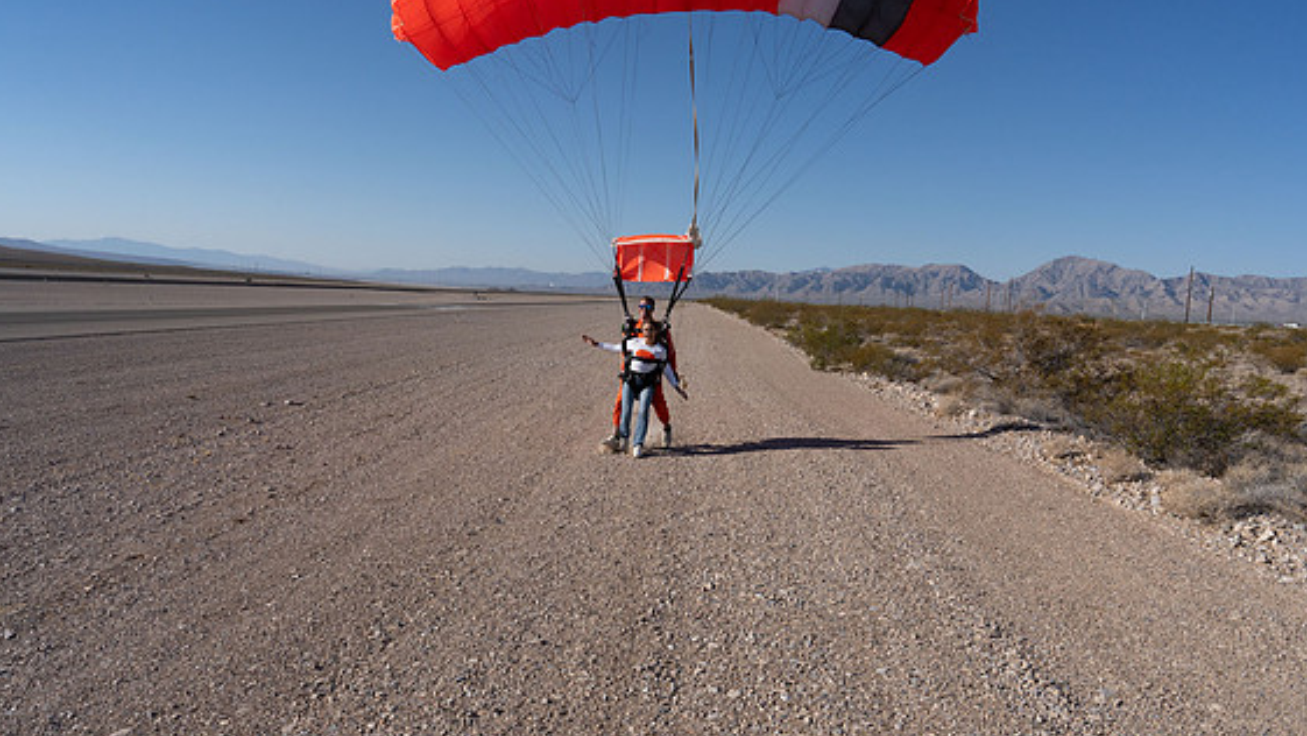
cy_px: 383
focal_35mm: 26
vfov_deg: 44.4
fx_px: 901
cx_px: 645
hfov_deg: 71.9
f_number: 11
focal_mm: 24
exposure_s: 1/2000
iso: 800
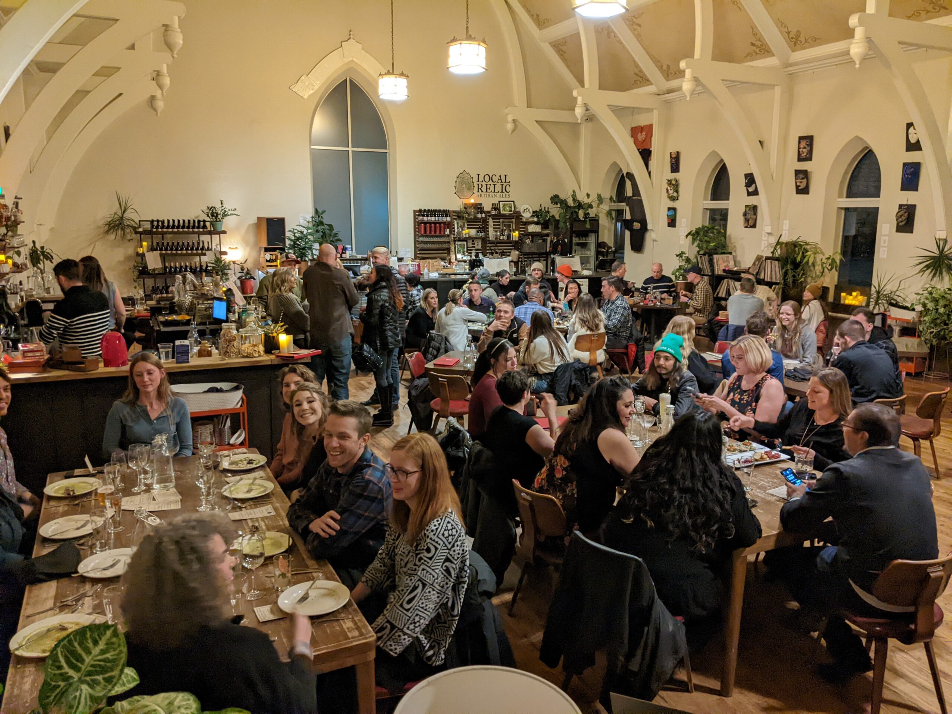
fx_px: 743
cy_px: 357
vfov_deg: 51.4
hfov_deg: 65.3
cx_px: 476
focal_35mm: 27
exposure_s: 1/30
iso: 758
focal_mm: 4.44
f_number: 1.8
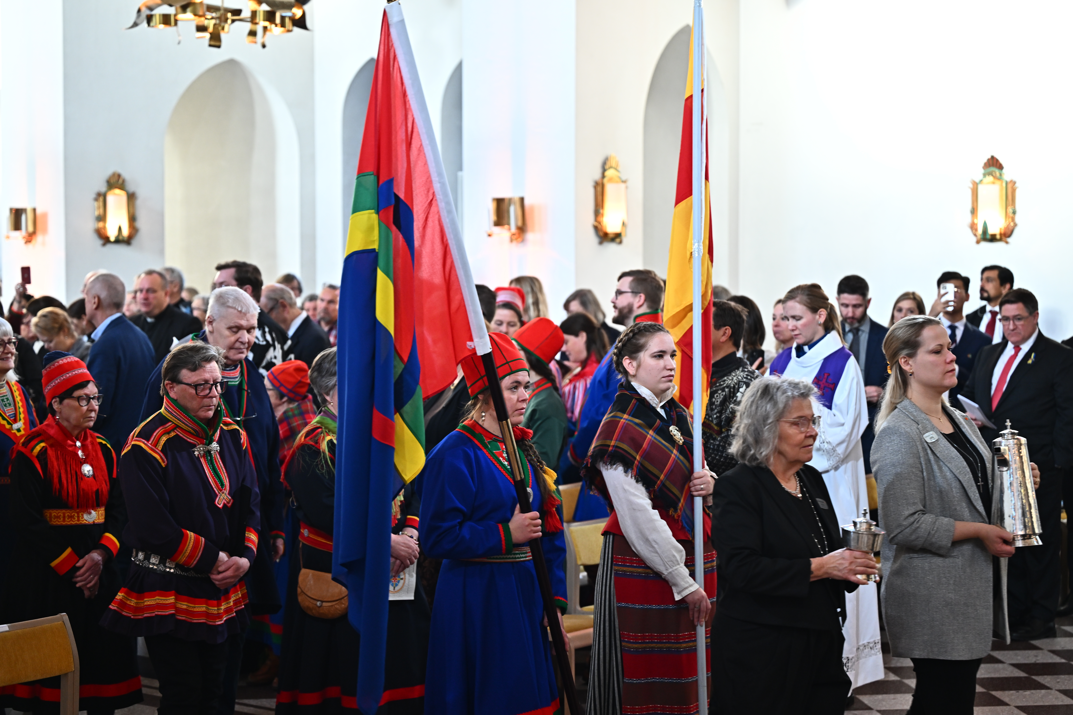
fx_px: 2086
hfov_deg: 28.8
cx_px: 536
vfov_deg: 19.5
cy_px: 358
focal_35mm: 70
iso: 800
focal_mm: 70
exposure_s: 1/100
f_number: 2.8
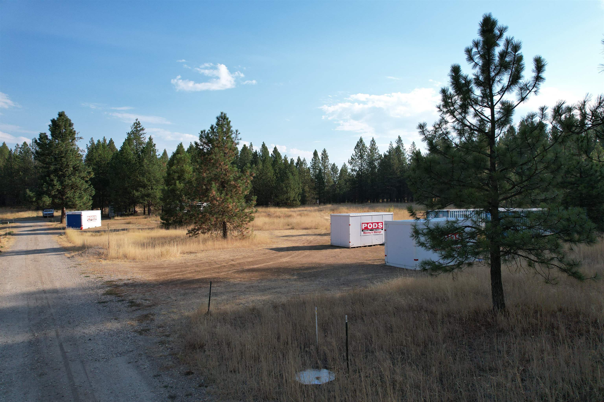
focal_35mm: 22
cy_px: 201
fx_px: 369
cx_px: 302
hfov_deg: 78.6
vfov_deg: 57.2
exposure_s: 1/1250
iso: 100
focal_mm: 8.38
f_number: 2.8
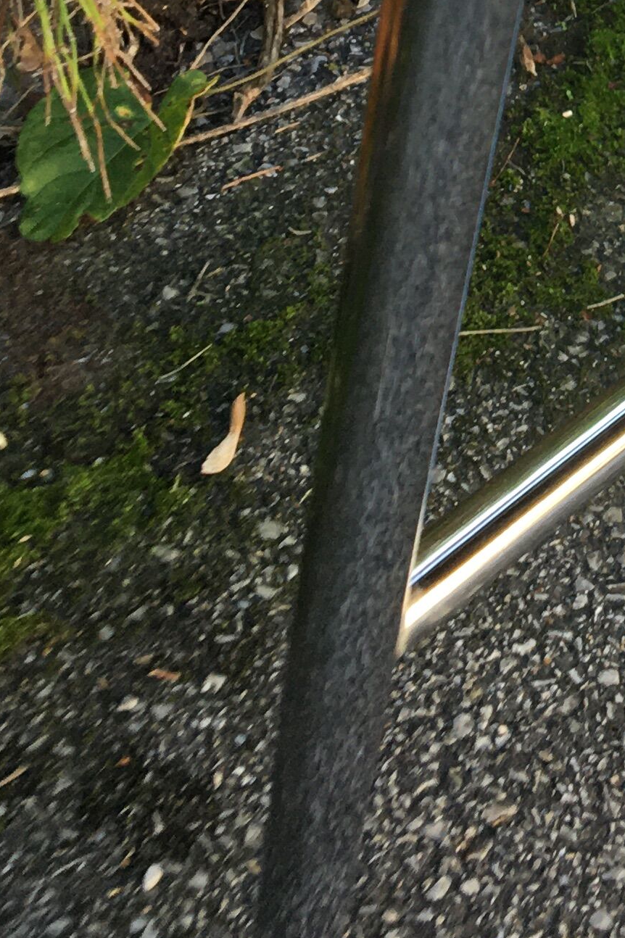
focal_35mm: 94
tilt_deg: -39.7
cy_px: -123
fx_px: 2449
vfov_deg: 20.6
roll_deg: -4.3
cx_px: 919
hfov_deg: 13.7
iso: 40
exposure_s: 1/100
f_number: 2.2
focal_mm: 4.15
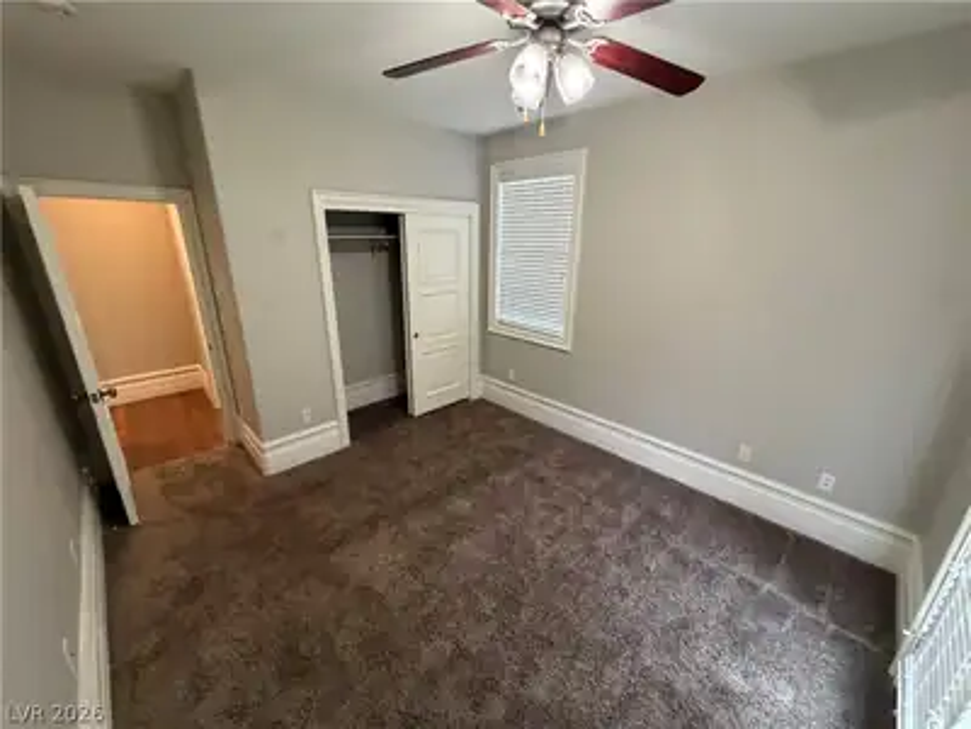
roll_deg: -1.9
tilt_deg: -16.5
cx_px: 486
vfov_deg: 85.7
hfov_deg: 102.1
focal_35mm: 14
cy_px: 364
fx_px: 393
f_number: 2.2
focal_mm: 2.22
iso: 500
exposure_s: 1/60
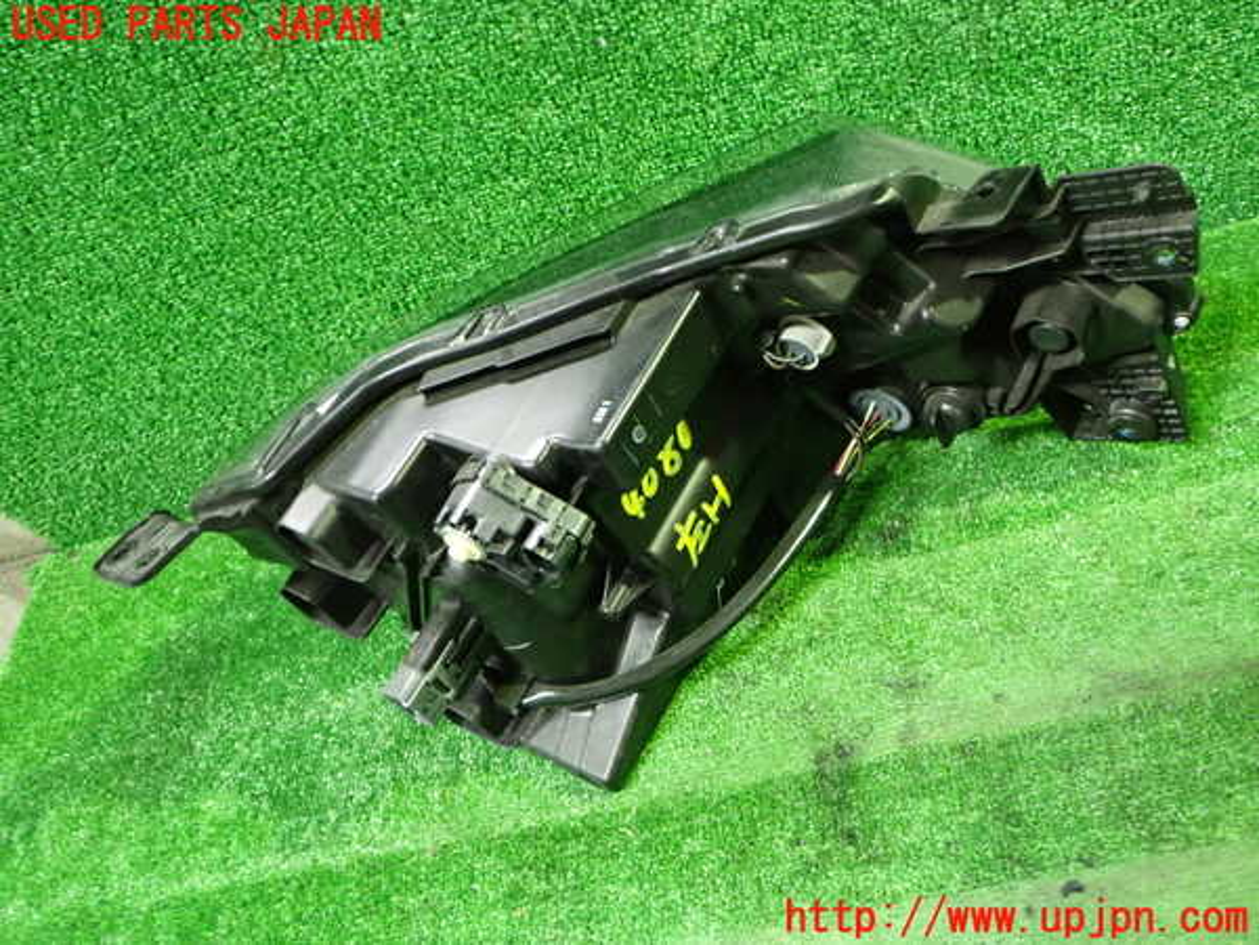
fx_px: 1091
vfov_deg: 46.8
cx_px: 630
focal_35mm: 30
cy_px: 472
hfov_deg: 60.0
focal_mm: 5.4
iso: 800
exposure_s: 1/30
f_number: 2.3
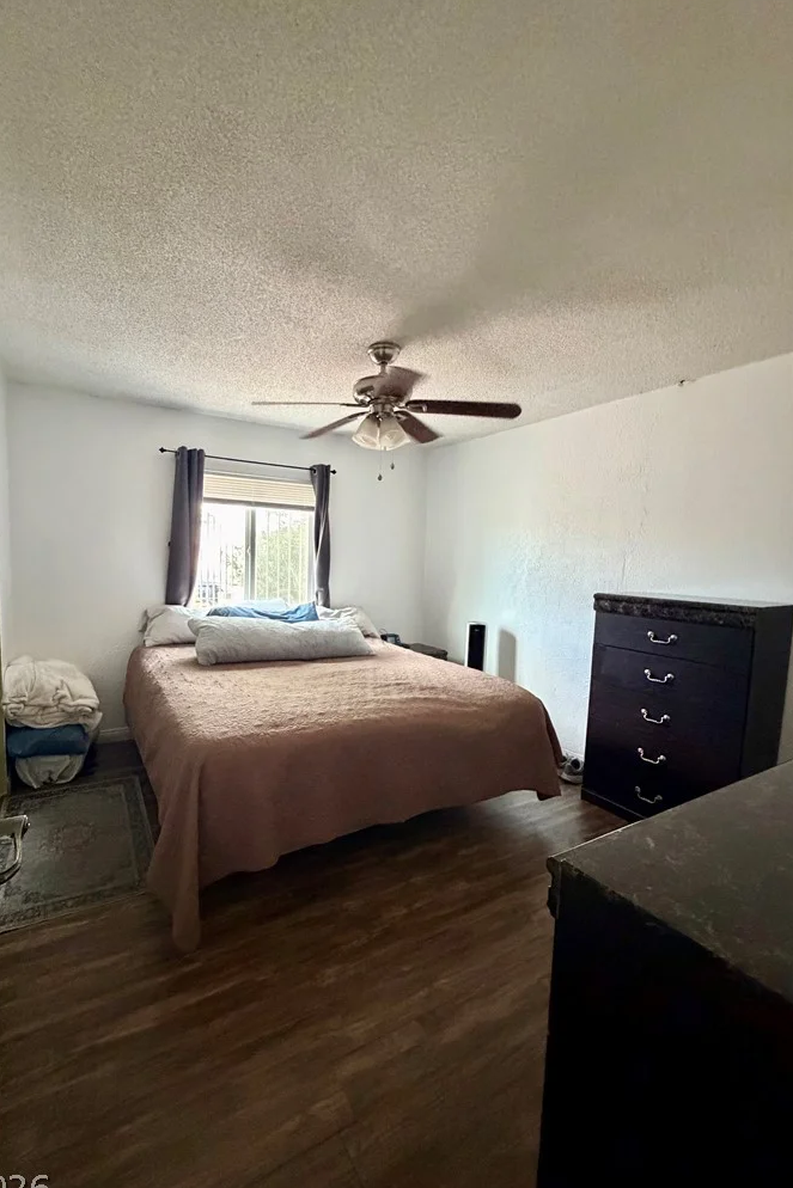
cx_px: 337
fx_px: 495
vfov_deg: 100.4
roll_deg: -1.9
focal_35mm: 15
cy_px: 604
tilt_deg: -4.2
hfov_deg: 76.9
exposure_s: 1/60
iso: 1000
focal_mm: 2.22
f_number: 2.2
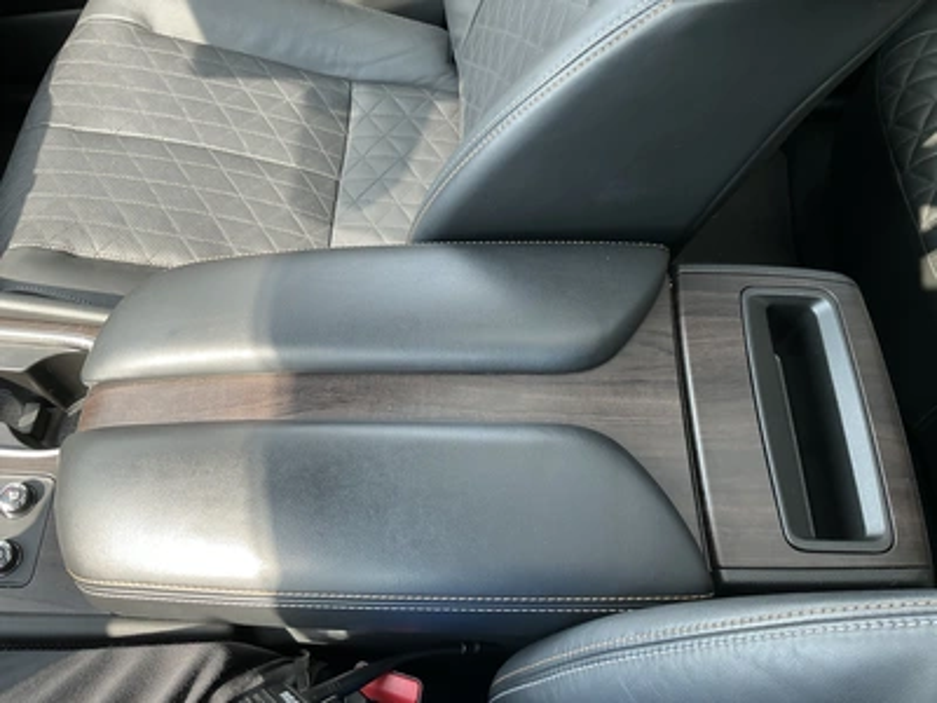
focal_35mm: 28
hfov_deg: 63.4
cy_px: 352
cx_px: 468
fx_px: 758
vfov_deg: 49.7
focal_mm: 3
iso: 32
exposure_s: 1/122
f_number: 1.8
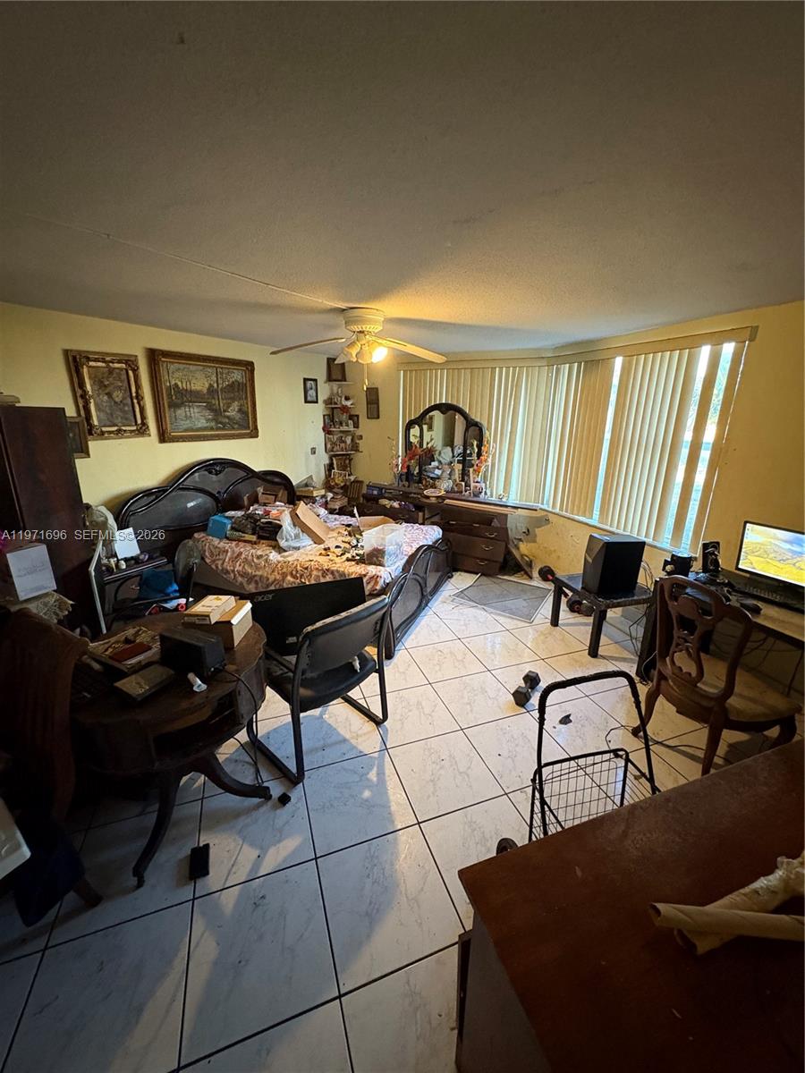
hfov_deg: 85.7
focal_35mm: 14
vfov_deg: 102.1
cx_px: 402
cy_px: 536
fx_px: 434
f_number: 2.2
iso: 800
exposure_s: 1/40
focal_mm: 2.22
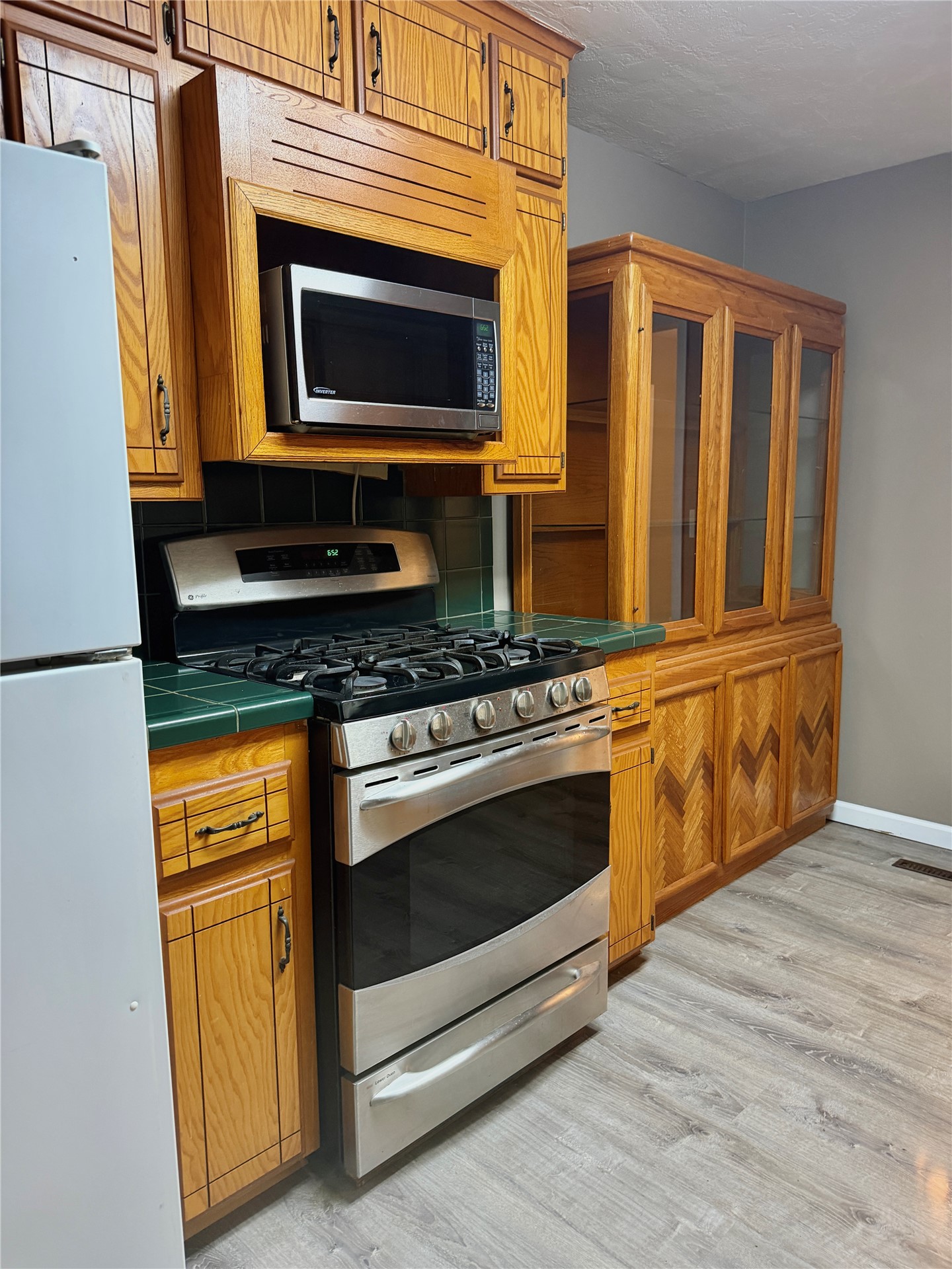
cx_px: 476
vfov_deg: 71.6
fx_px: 880
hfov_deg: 56.8
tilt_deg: -9.0
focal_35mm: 24
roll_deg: +0.9
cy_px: 634
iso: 400
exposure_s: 1/60
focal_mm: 6.76
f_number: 1.78
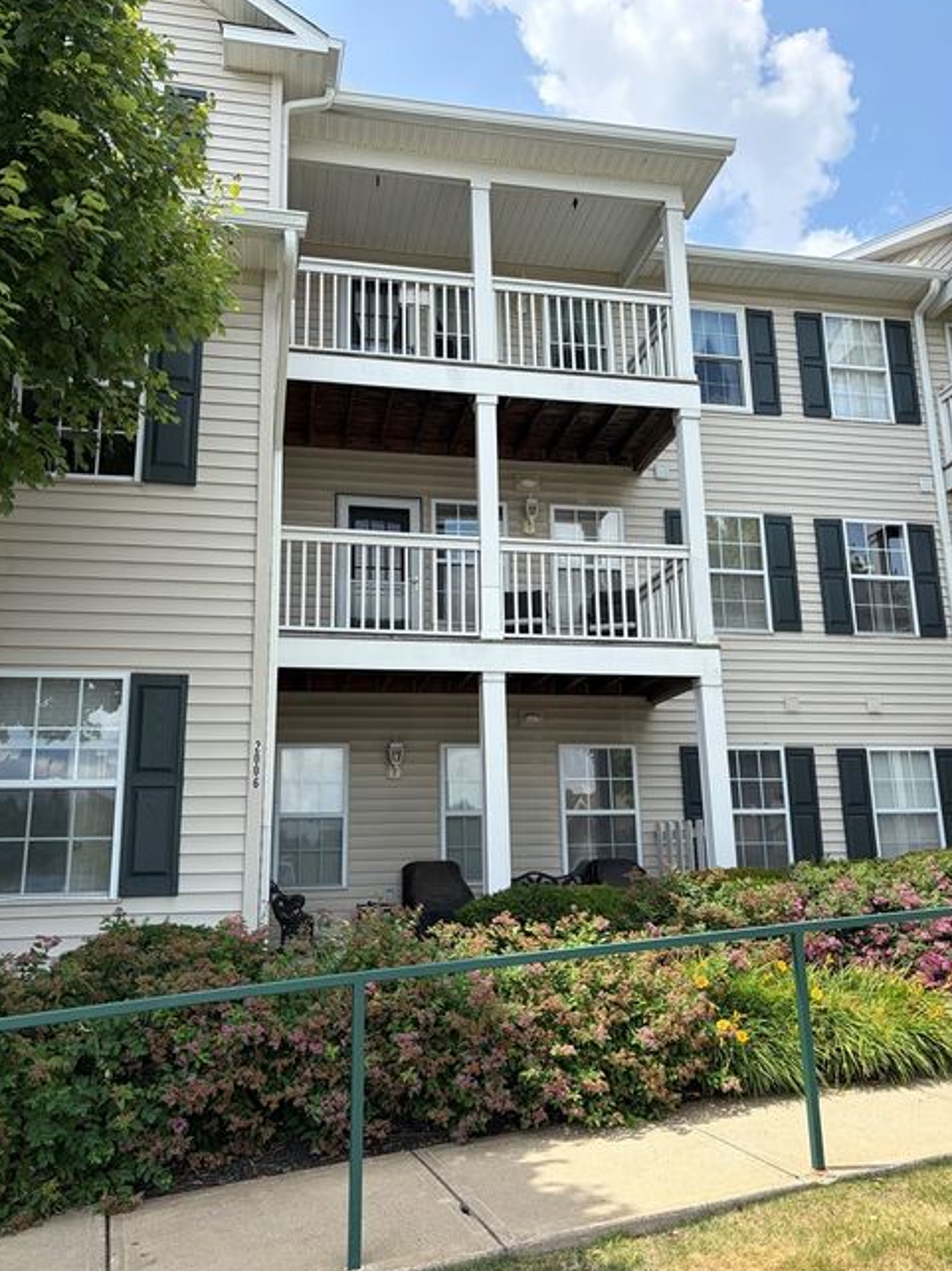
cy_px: 640
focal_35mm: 27
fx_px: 991
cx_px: 467
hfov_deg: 51.3
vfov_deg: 65.3
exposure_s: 1/2364
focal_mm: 5.96
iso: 64
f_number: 1.6
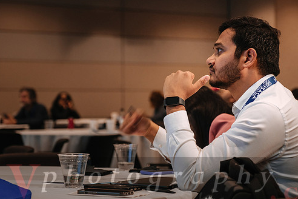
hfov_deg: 19.6
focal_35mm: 104
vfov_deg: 13.2
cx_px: 138
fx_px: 861
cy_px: 87
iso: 800
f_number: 2.8
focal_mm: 55
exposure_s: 1/50
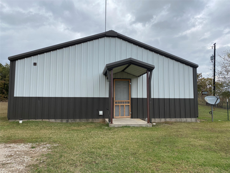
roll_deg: +0.3
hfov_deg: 67.3
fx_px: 173
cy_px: 86
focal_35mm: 26
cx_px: 115
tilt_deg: +5.0
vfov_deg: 53.1
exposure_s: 1/1608
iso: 32
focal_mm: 4.25
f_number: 1.8
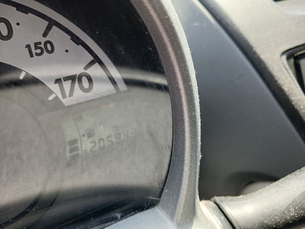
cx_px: 152
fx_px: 238
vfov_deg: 51.4
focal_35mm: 27
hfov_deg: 65.3
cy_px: 114
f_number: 1.8
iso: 32
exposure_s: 1/50
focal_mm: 3.98
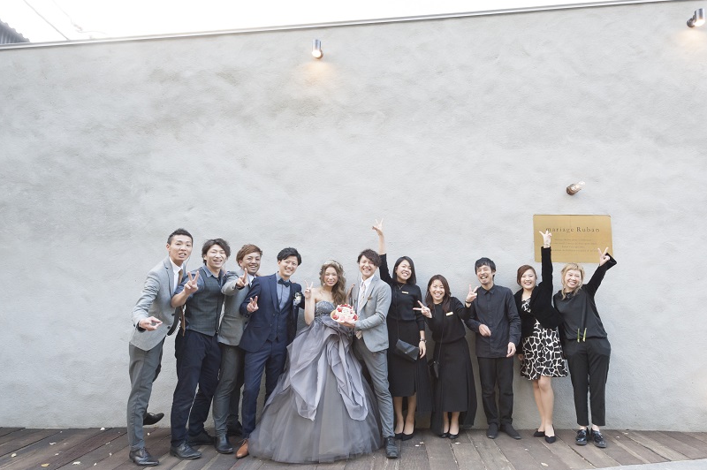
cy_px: 252
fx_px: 392
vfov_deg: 61.8
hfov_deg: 83.7
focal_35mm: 20
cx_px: 392
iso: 1000
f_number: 8
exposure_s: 1/125
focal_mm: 16
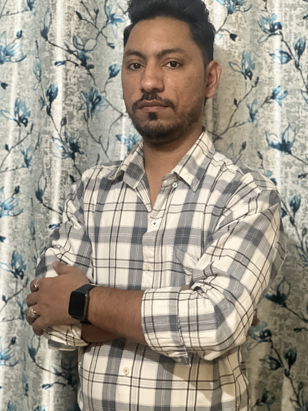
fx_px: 961
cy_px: 210
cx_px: 156
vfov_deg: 24.1
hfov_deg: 18.2
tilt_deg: -3.9
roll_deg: -0.6
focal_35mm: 81
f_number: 2.8
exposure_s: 1/14
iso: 1250
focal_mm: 9
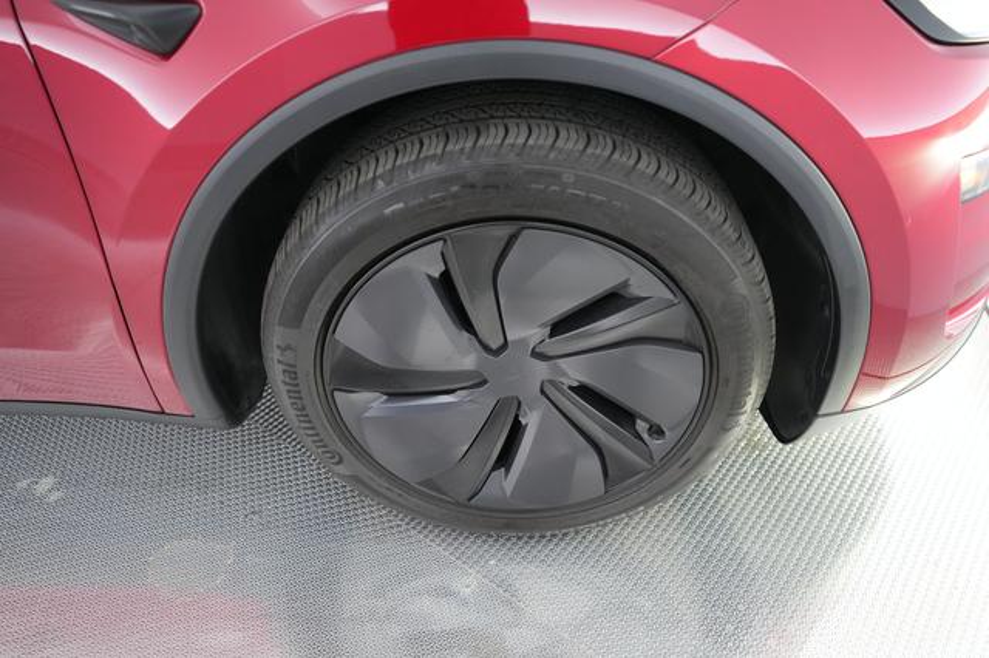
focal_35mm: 28
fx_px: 769
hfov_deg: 65.5
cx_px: 494
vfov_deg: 46.4
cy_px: 329
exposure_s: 1/250
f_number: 2.8
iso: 6400
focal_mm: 28
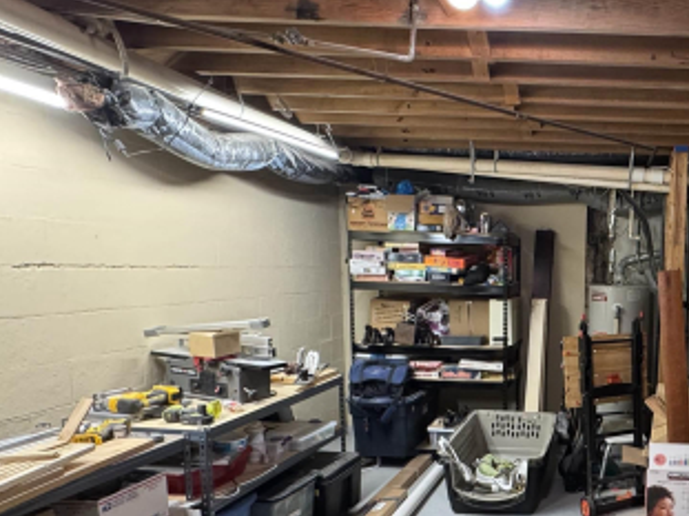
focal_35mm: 30
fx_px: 597
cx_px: 615
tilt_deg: -9.3
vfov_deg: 45.8
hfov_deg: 52.9
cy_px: 357
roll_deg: -2.7
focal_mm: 2.22
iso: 400
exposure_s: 1/60
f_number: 2.2
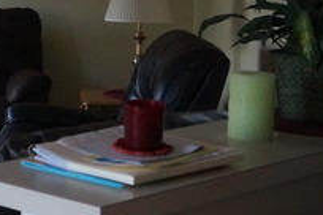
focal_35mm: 113
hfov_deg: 16.9
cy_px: 33
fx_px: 1014
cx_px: -112
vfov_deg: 12.1
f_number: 4
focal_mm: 24
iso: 3200
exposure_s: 1/100
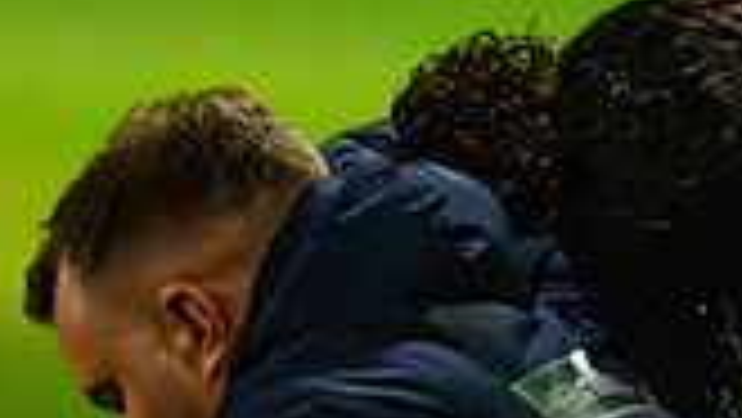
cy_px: 424
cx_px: 1061
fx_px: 30117
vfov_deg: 0.8
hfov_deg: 1.4
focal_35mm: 1530
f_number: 2.8
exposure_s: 1/1250
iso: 8000
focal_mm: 300
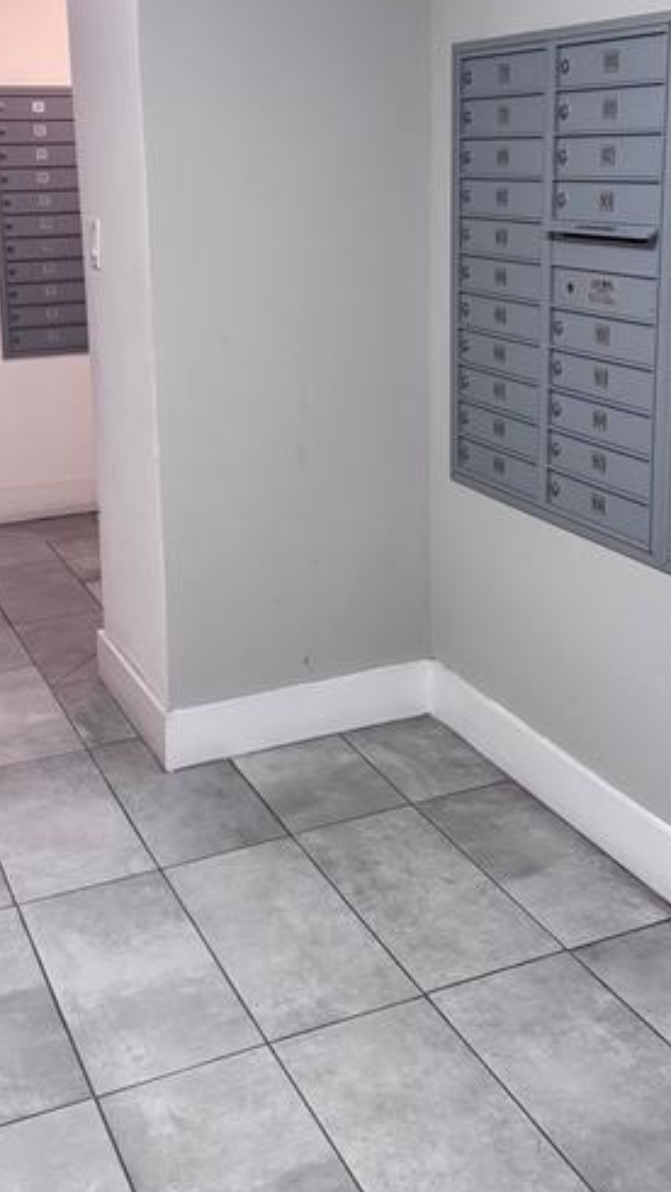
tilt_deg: -11.1
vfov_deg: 48.6
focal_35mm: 41
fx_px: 1296
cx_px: 299
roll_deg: +1.3
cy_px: 404
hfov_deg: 29.0
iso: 320
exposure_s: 1/60
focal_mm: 6.76
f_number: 1.78
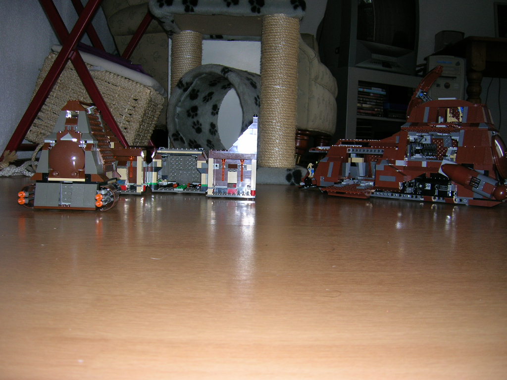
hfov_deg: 54.0
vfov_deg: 41.8
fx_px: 498
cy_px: 190
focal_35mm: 34
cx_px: 254
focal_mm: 5.7
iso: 50
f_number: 2.9
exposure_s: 1/60.1
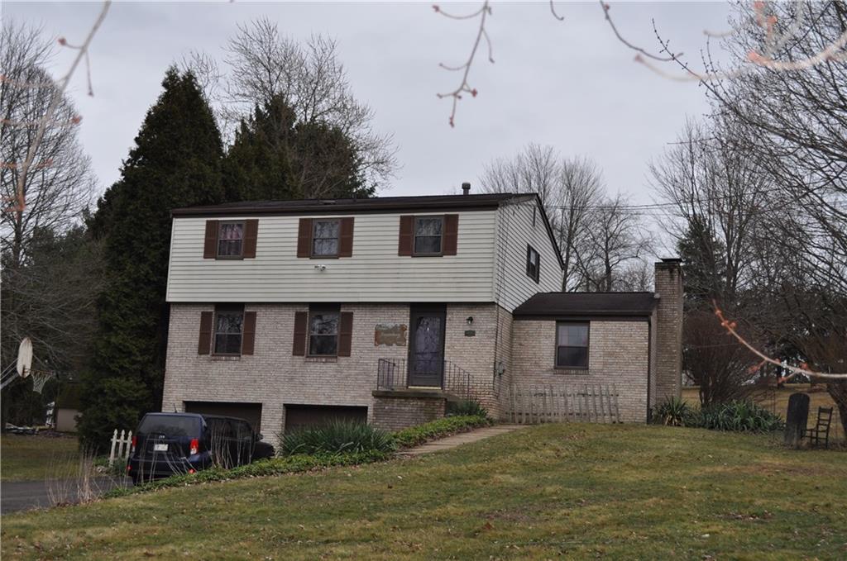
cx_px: 424
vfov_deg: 28.0
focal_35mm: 48
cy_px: 280
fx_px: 1127
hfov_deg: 41.2
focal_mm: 32
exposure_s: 1/200
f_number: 5.6
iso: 200
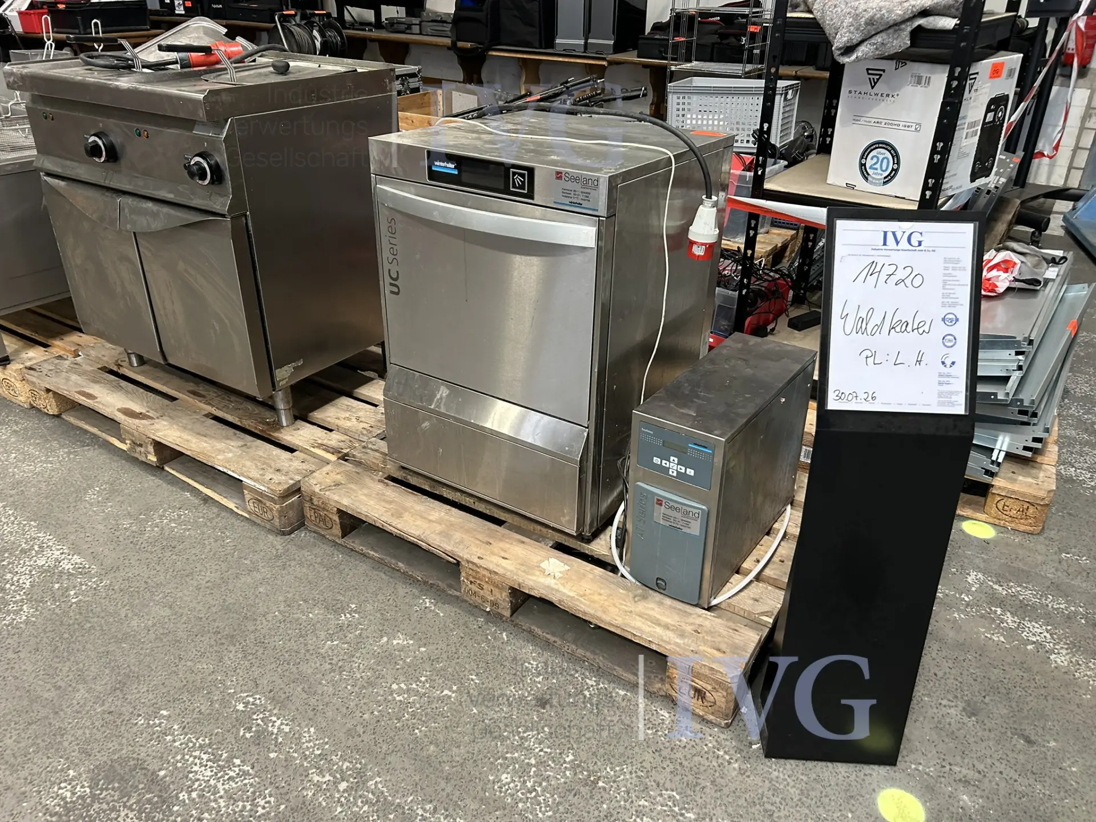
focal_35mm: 26
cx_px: 548
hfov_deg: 67.3
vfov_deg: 53.1
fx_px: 823
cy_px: 411
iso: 160
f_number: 1.5
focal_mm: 5.7
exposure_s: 1/50
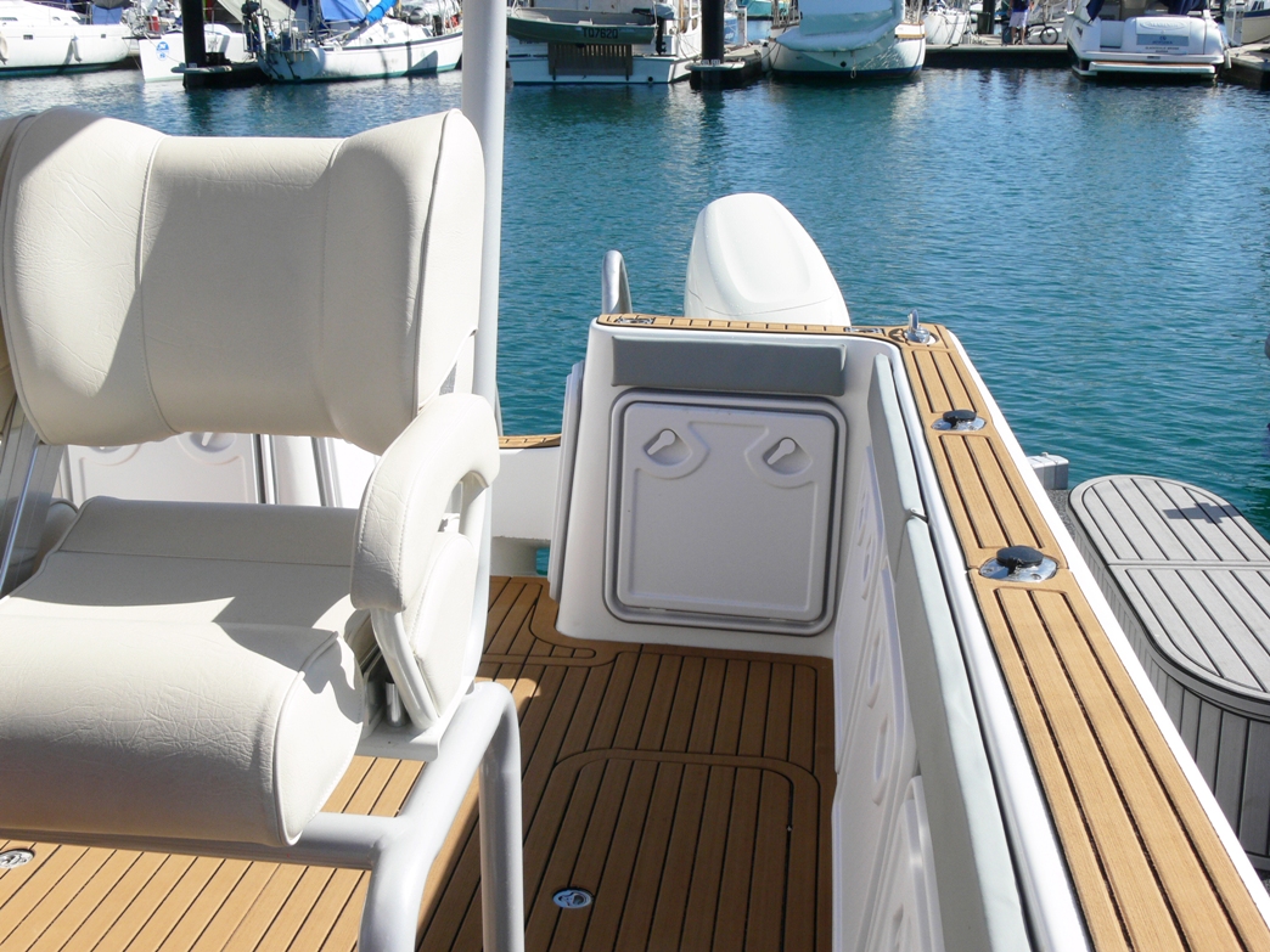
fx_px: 1578
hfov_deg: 43.9
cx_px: 635
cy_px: 476
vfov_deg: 33.6
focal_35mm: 43
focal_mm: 9.1
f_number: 5.6
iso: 80
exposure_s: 1/400
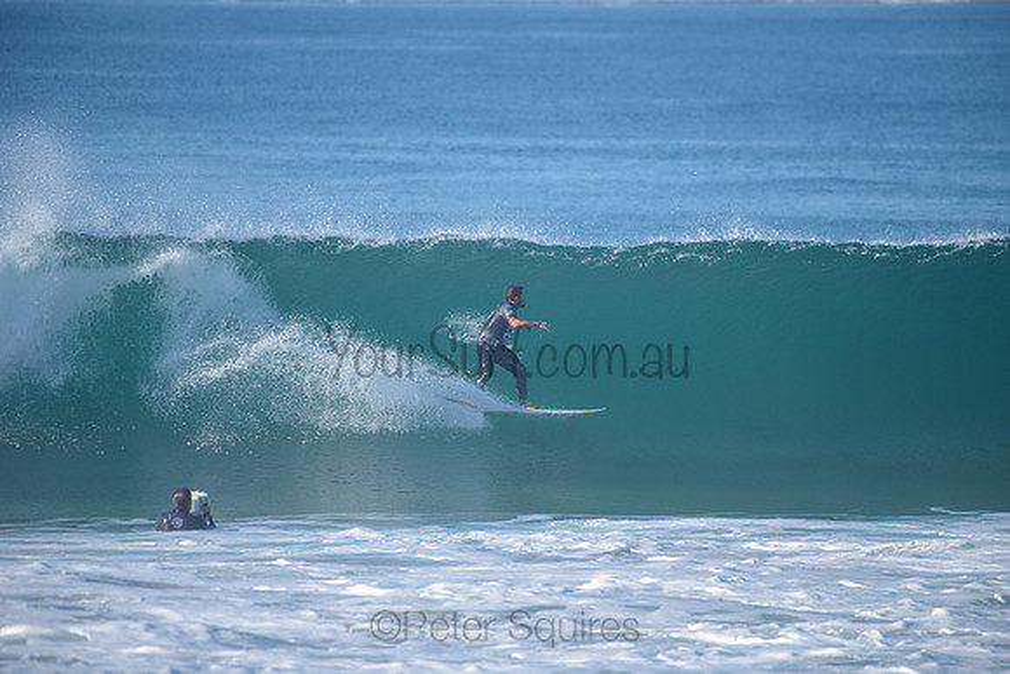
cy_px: 337
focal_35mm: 500
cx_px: 505
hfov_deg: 4.1
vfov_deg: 2.8
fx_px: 14030
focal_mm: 500
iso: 320
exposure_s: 1/2000
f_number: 5.6
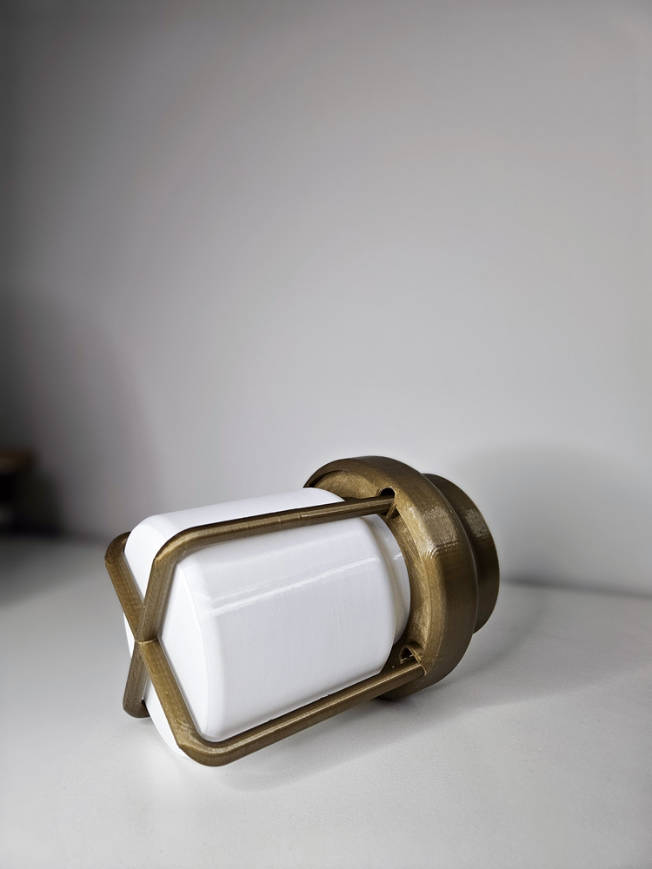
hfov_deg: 58.9
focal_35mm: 23
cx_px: 326
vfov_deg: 73.9
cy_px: 434
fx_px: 578
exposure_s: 1/100
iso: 250
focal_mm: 5.4
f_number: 1.8
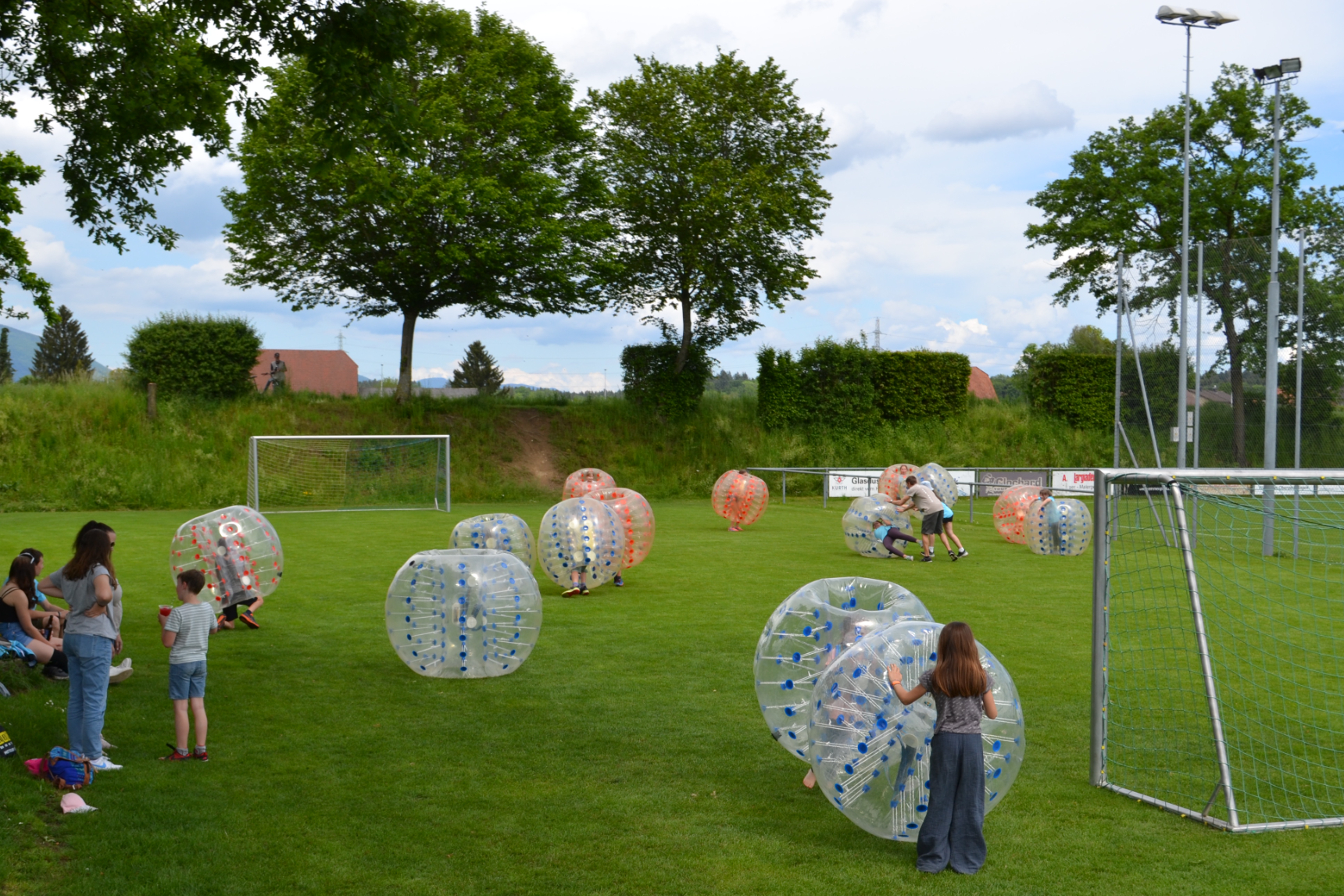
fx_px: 1867
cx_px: 639
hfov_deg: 39.6
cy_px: 525
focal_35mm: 50
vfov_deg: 27.0
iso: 100
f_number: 8
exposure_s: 1/250
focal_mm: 28
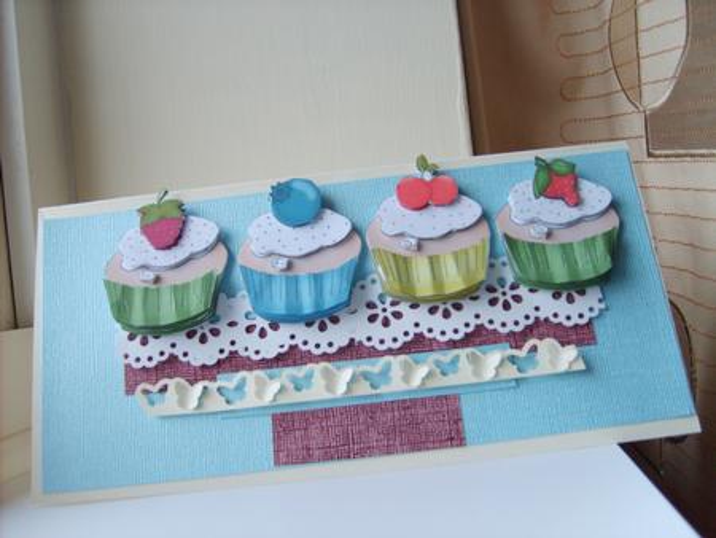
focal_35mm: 35
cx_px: 358
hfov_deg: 52.6
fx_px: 724
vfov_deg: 40.7
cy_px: 269
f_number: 2.8
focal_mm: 5.8
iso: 80
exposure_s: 1/30
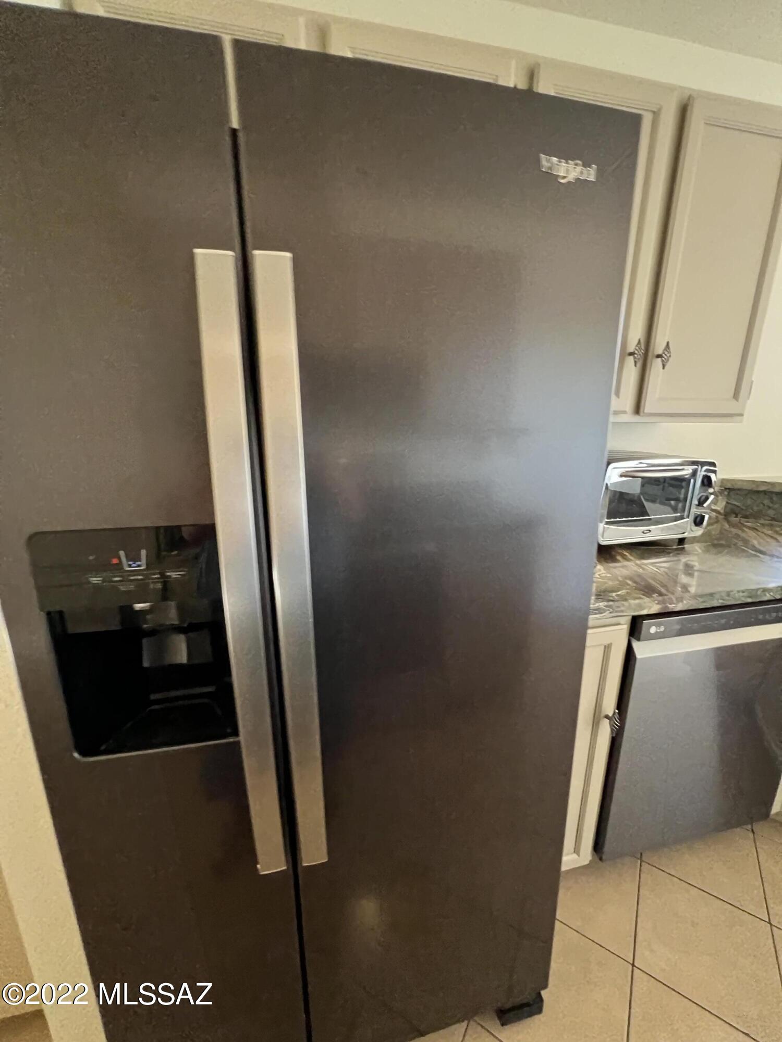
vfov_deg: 106.2
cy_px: 521
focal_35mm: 13
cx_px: 391
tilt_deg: -13.1
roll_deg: +1.2
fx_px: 392
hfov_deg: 89.9
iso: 1000
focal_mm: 1.57
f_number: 1.8
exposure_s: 1/57
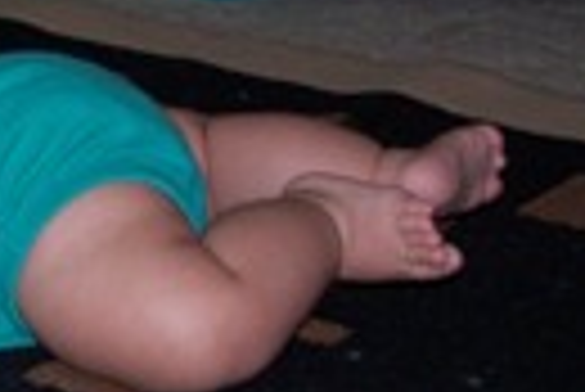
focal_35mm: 136
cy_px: 108
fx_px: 2212
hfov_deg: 14.3
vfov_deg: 10.1
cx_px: -216
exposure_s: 1/60
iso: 140
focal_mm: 6.3
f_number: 2.8
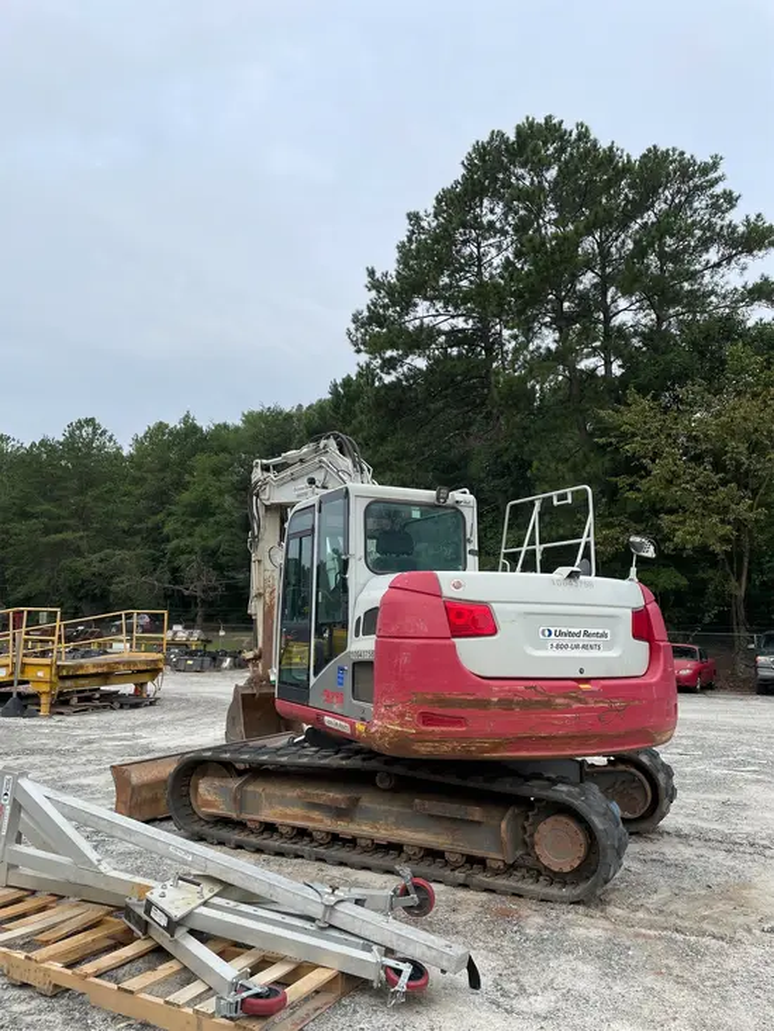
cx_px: 387
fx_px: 775
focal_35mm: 26
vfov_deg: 67.3
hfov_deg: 53.1
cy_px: 516
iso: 50
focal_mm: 4.2
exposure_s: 1/3401
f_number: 1.6
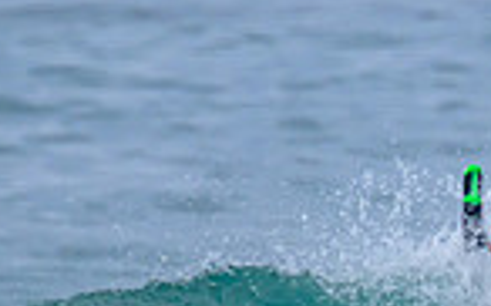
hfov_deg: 0.6
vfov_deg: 0.4
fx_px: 44392
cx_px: 706
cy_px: 422
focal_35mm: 3320
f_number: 11
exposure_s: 1/2000
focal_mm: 800
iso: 1000
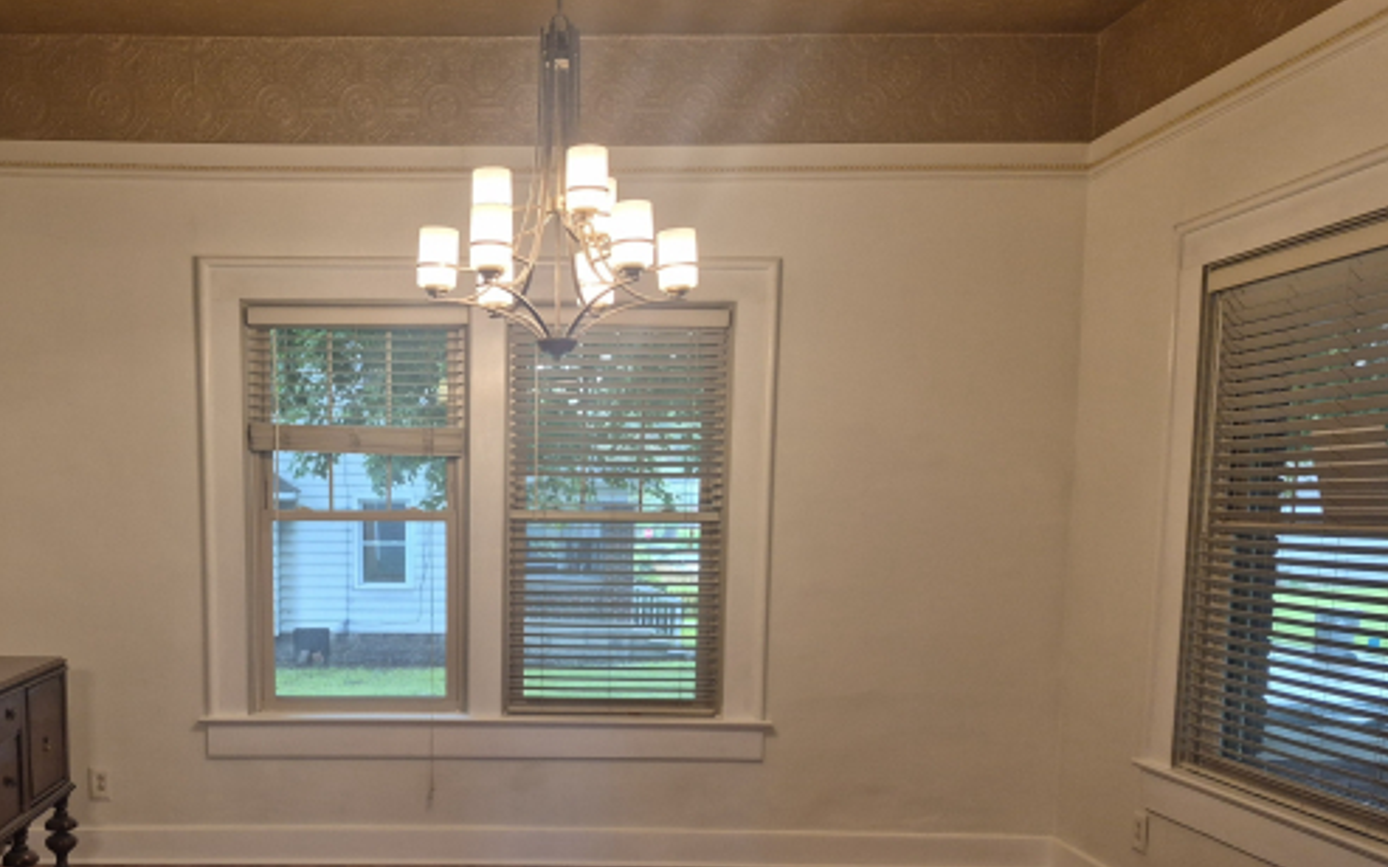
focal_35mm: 33
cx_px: 458
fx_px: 1248
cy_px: 639
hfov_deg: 56.8
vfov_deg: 37.5
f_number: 1.8
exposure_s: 1/120
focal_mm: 5.4
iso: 400
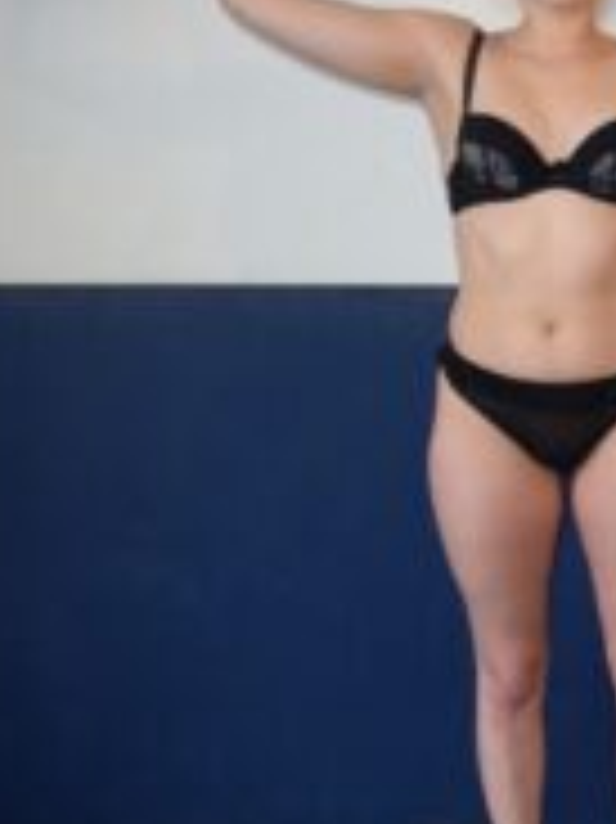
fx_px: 1402
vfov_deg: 32.7
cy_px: 398
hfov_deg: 22.2
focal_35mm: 59
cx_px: 805
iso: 2000
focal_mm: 18
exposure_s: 1/200
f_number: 3.5
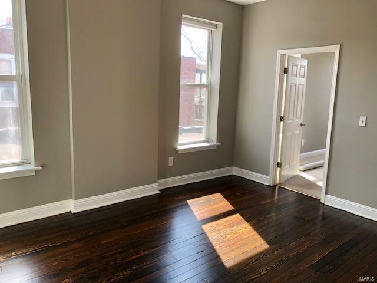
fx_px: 305
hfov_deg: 63.4
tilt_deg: -9.1
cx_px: 188
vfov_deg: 49.7
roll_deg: -1.9
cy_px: 142
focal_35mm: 28
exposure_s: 1/120
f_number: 1.8
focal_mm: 4
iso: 40
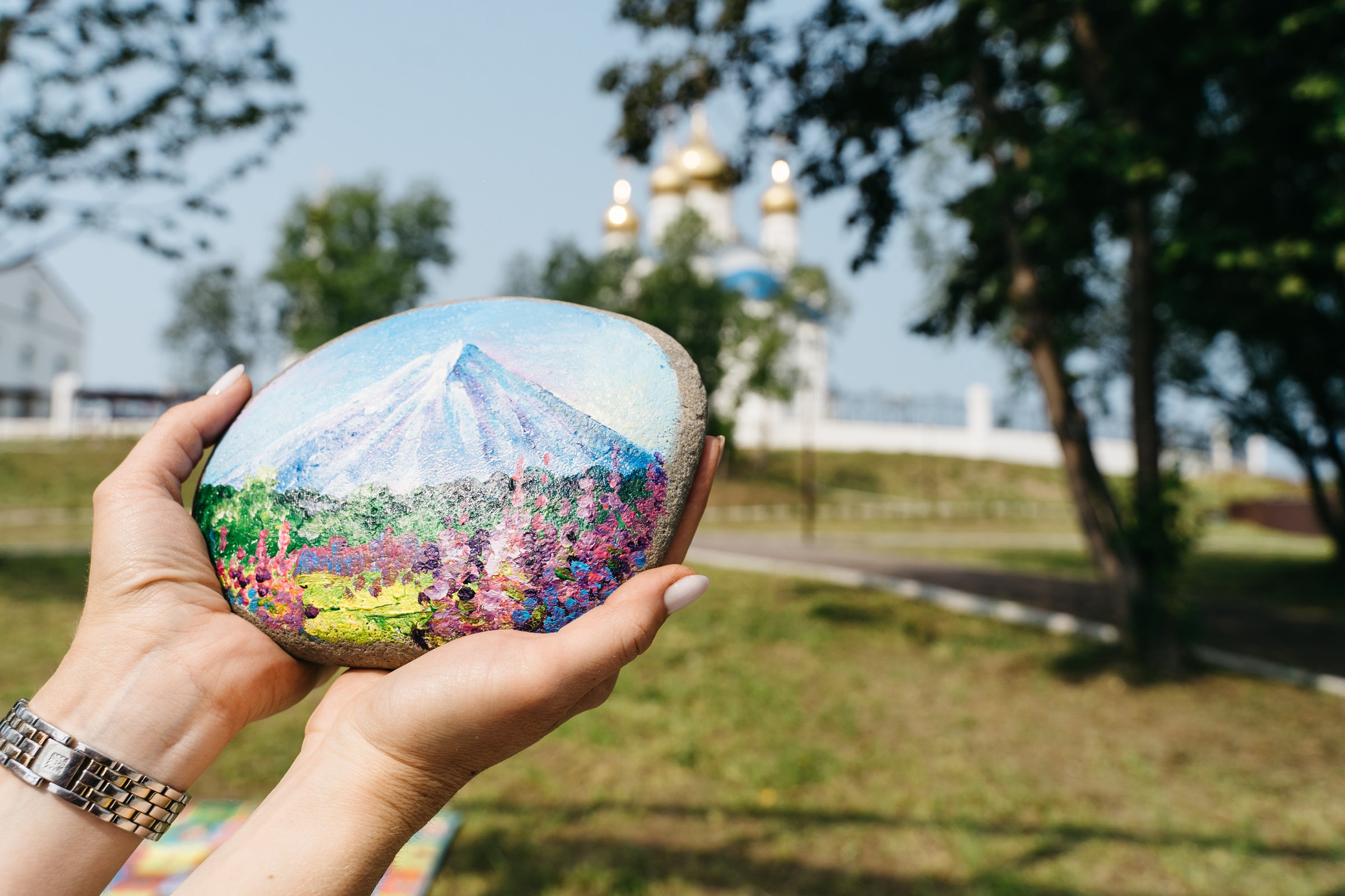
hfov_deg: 65.5
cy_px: 448
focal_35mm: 28
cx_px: 672
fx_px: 1046
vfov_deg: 46.4
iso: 100
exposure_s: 1/1600
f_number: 5.6
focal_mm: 28
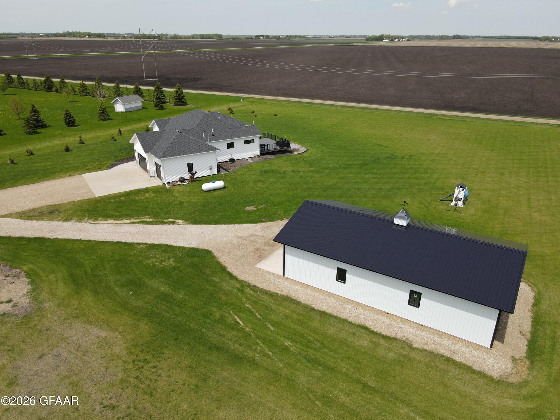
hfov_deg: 71.6
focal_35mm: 24
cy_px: 210
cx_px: 280
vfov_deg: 56.8
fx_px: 388
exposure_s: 1/725
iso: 100
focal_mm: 4.5
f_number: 2.8
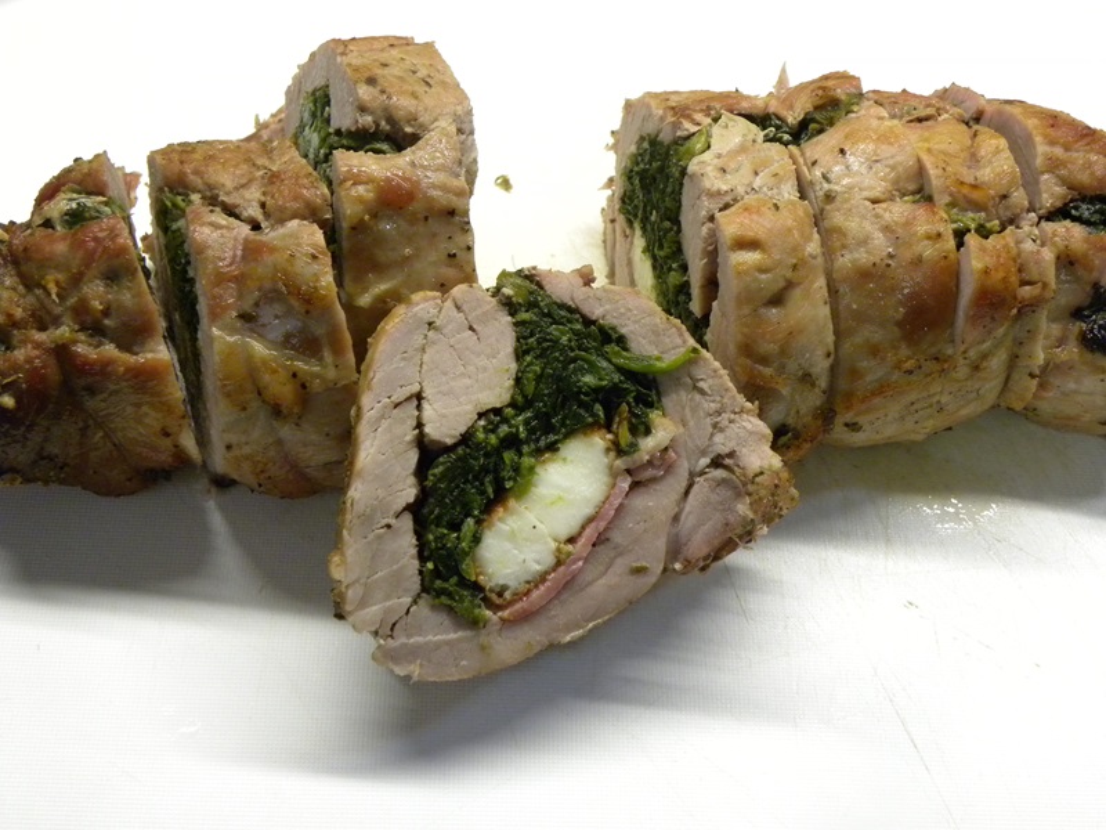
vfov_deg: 28.0
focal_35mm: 52
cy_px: 415
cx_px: 553
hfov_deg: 36.8
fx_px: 1661
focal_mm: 9.2
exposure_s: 1/52.5
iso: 400
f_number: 3.5
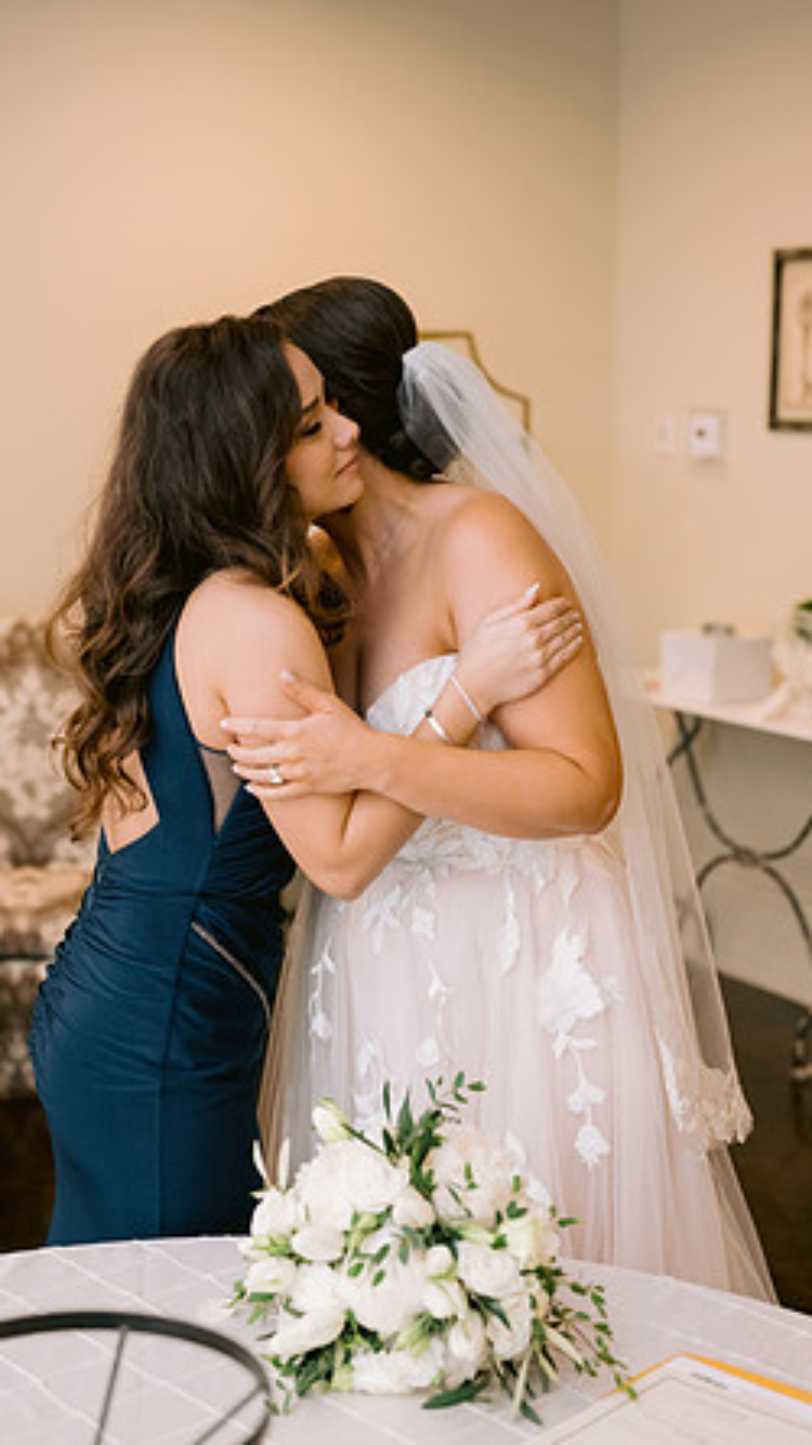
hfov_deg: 22.6
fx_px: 2031
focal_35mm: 53
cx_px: 357
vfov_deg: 39.2
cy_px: 724
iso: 1250
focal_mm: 50
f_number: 2.8
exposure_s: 1/160
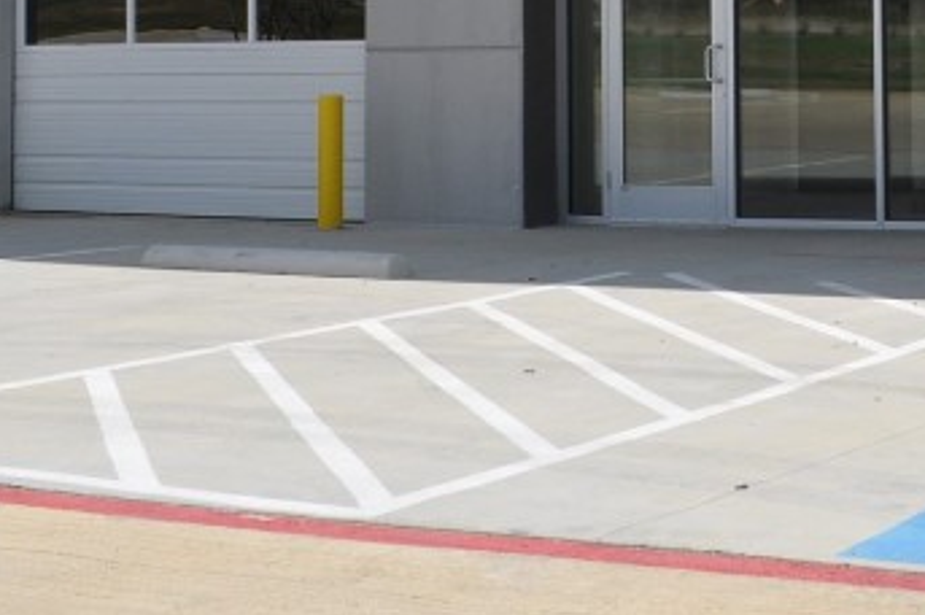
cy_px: -200
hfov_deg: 21.8
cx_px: 858
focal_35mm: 91
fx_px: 2336
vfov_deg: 14.3
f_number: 10
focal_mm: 18
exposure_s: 1/400
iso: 200
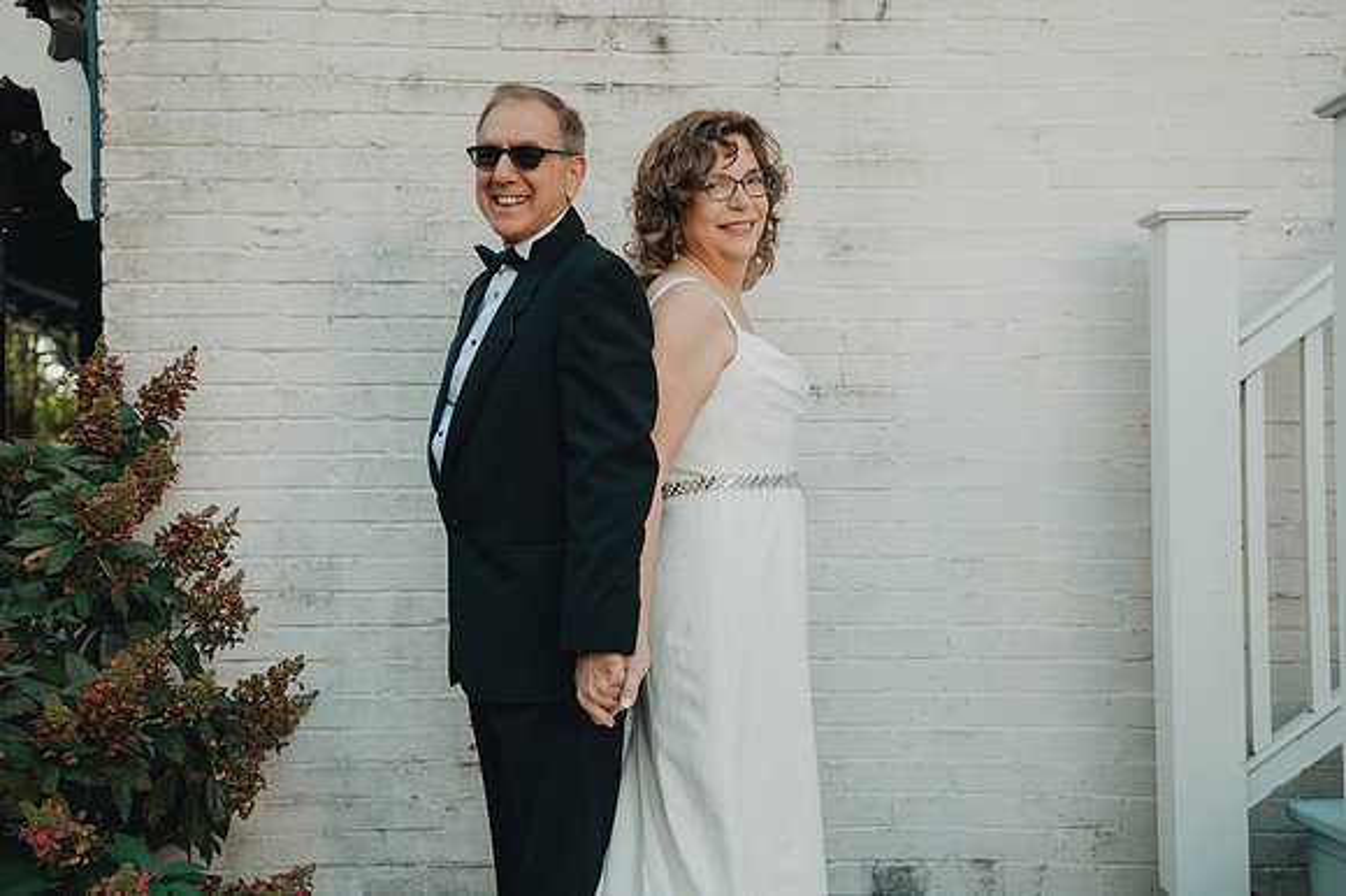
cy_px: 413
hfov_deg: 38.0
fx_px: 1952
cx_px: 694
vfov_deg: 25.8
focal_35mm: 52
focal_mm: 48
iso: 250
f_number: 4
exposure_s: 1/320
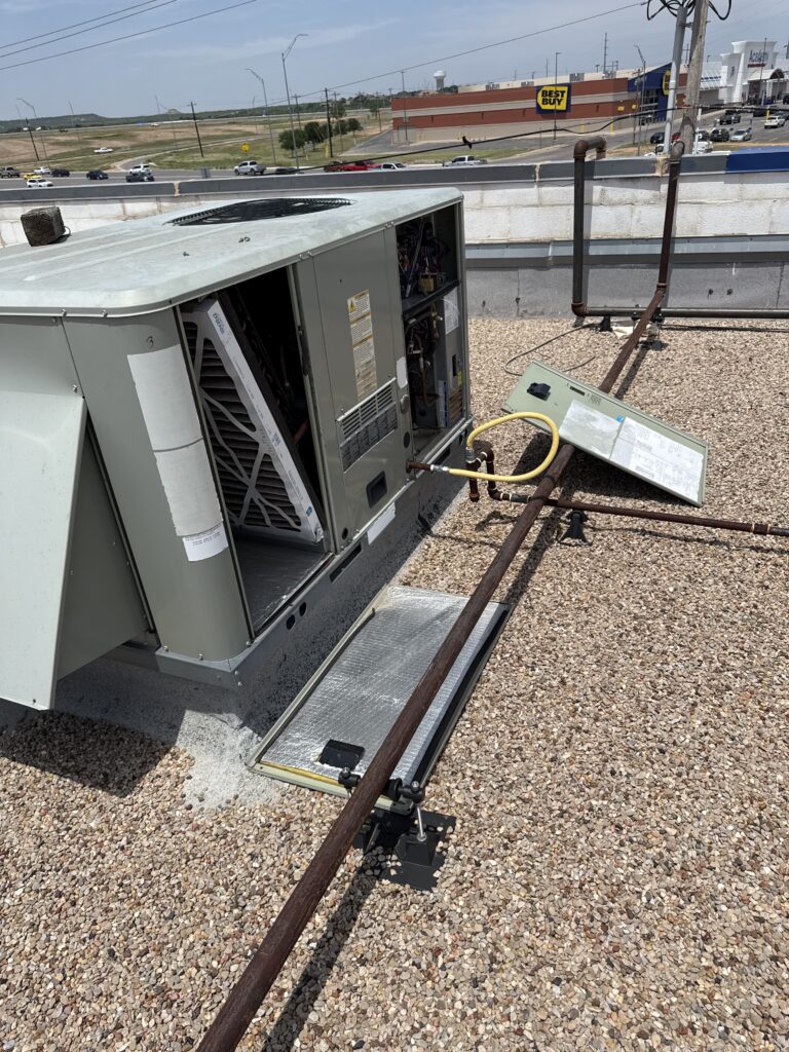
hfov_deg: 56.8
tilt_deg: -28.6
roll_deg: +4.9
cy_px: 526
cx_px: 394
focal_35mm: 24
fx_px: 729
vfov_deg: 71.6
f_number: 1.78
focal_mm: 6.76
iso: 80
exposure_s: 1/6711
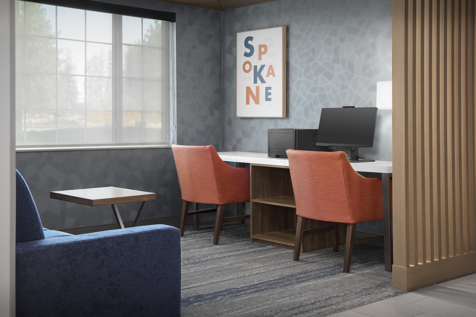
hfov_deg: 41.1
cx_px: 238
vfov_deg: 28.1
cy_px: 158
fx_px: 635
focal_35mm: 48
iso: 50
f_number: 11
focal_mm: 48
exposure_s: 1.6
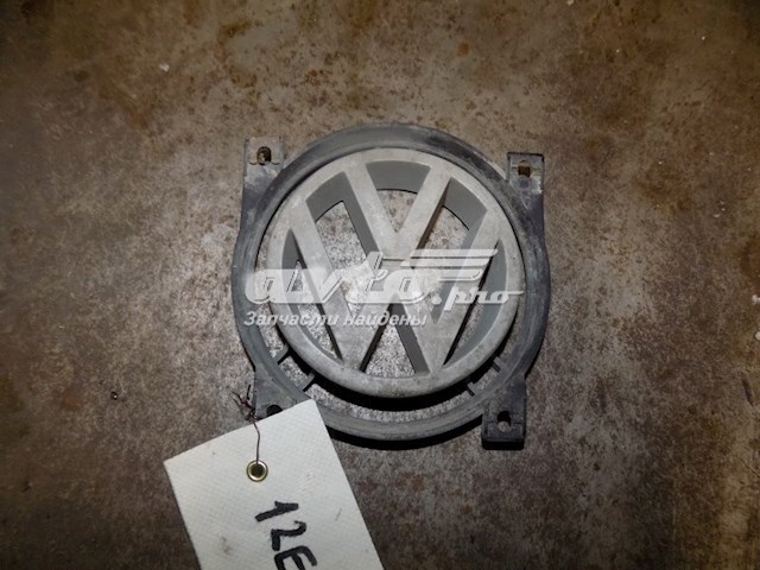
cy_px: 285
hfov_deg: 73.9
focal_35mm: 23
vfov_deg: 58.9
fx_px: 505
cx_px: 380
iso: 200
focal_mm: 4
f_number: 3.1
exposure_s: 1/30
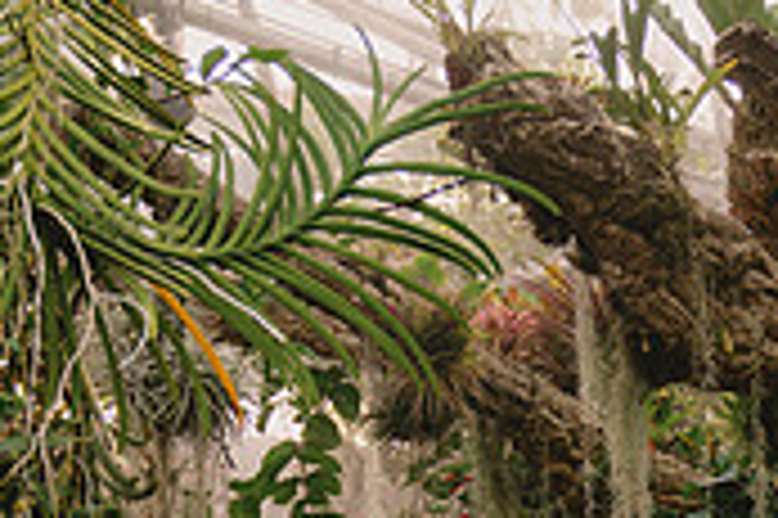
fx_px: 2677
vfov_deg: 10.6
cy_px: 791
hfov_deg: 16.3
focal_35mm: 124
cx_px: 747
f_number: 3.2
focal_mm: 37
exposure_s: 1/100
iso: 400
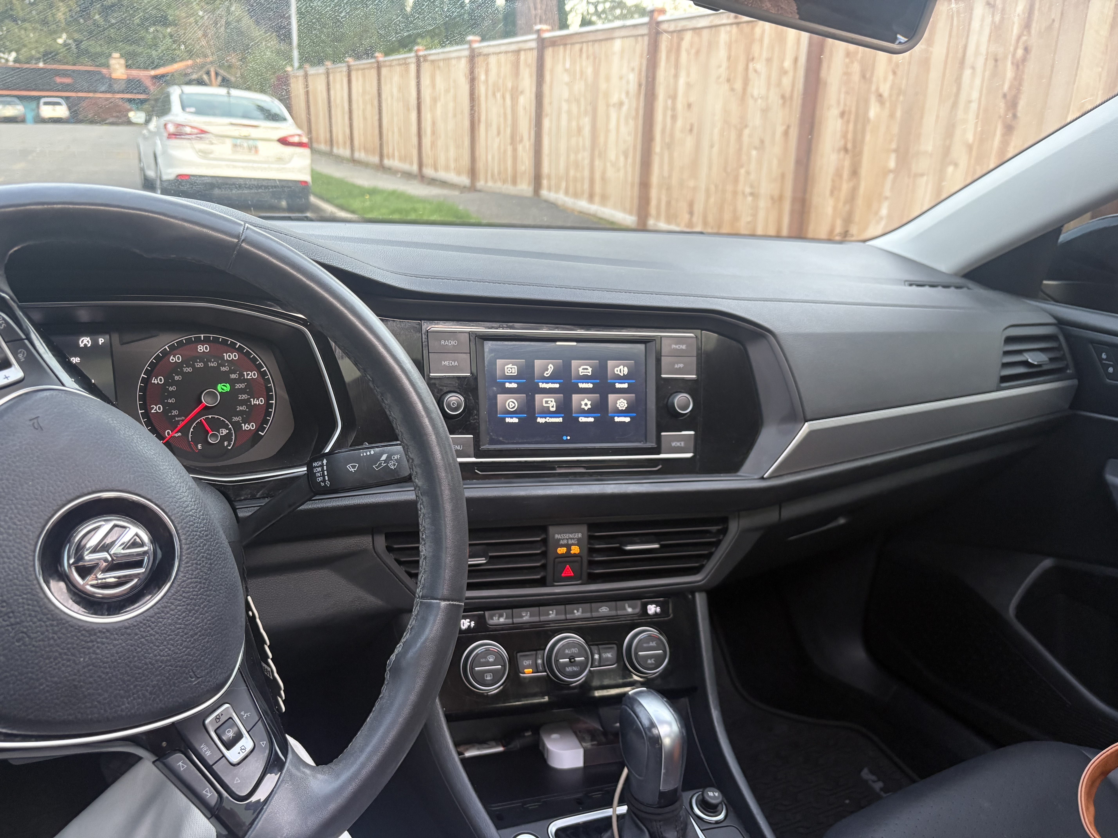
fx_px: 840
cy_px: 419
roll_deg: -1.2
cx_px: 559
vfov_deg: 53.1
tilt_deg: -18.1
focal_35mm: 26
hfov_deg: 67.3
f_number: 1.6
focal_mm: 5.96
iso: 200
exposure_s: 1/60
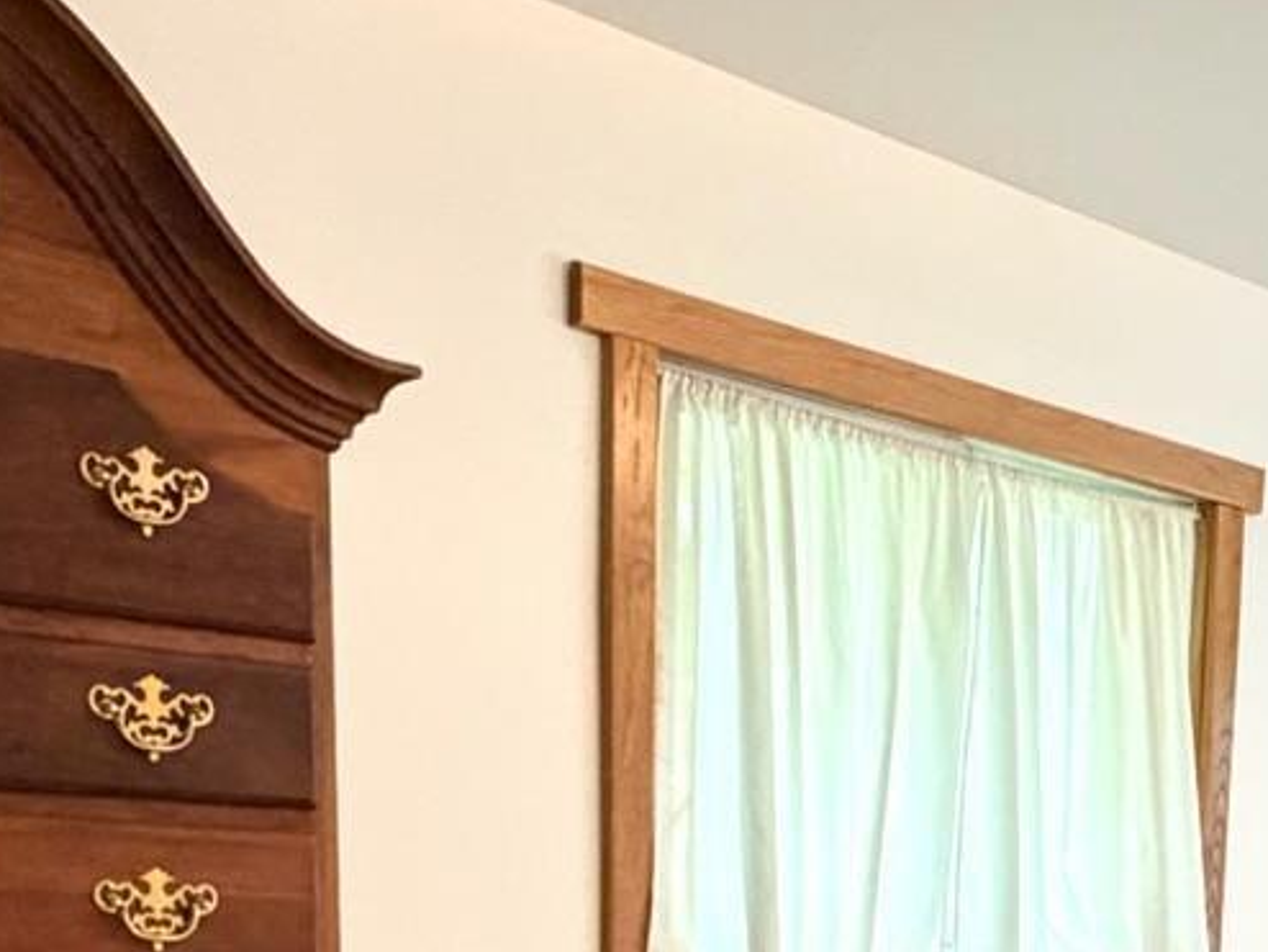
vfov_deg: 22.3
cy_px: 1283
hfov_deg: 32.3
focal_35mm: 58
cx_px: 1014
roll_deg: -2.2
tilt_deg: -10.3
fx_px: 2126
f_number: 2.2
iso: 320
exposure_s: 1/60
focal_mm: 2.22
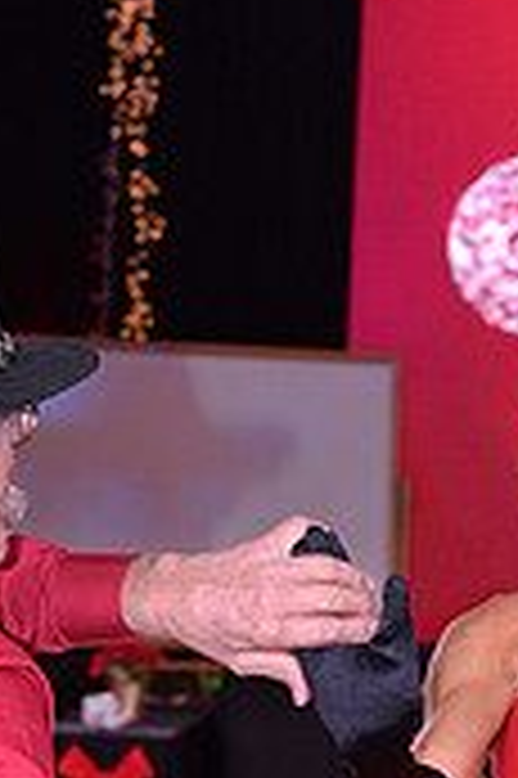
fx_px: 5082
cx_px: 399
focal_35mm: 235
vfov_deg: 8.6
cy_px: 1088
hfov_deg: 5.8
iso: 2000
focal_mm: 70
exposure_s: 1/250
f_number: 7.1
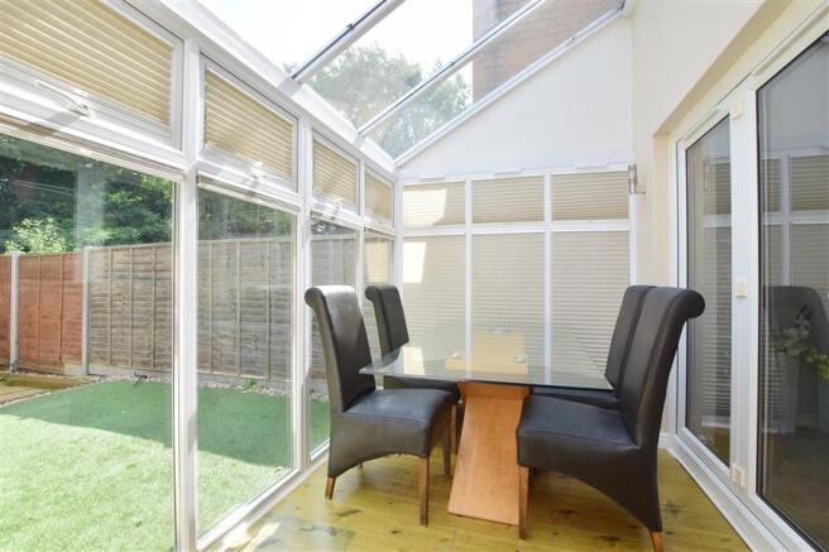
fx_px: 345
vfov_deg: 77.3
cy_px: 276
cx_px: 414
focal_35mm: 15
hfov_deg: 100.4
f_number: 9
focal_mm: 10
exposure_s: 1/320
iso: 400
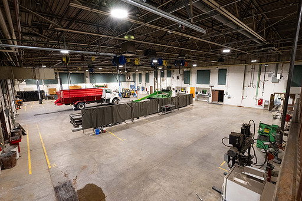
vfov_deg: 70.4
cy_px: 101
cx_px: 157
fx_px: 143
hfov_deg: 93.2
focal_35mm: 17
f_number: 11
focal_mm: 15
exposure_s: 1/30
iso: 4000
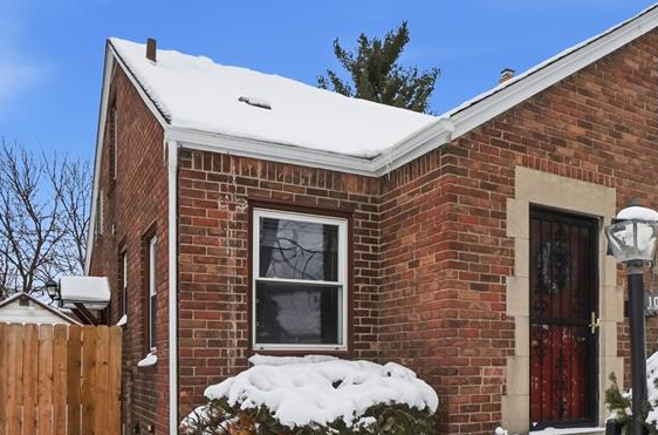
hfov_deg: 58.9
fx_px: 565
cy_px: 377
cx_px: 445
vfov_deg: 39.5
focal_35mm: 31
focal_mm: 17
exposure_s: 1/8000
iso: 2000
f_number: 8
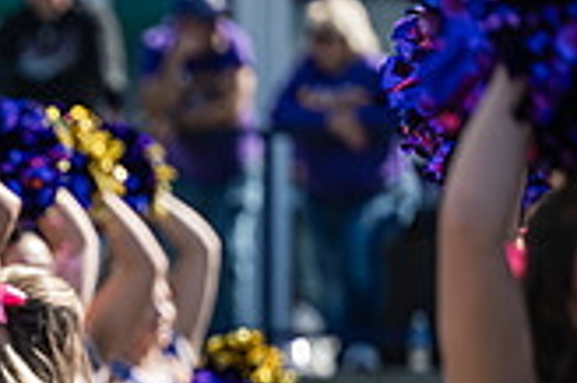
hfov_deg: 3.6
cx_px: -288
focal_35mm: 567
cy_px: 452
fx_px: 9079
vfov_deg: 2.4
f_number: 3.2
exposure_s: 1/640
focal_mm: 160
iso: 80
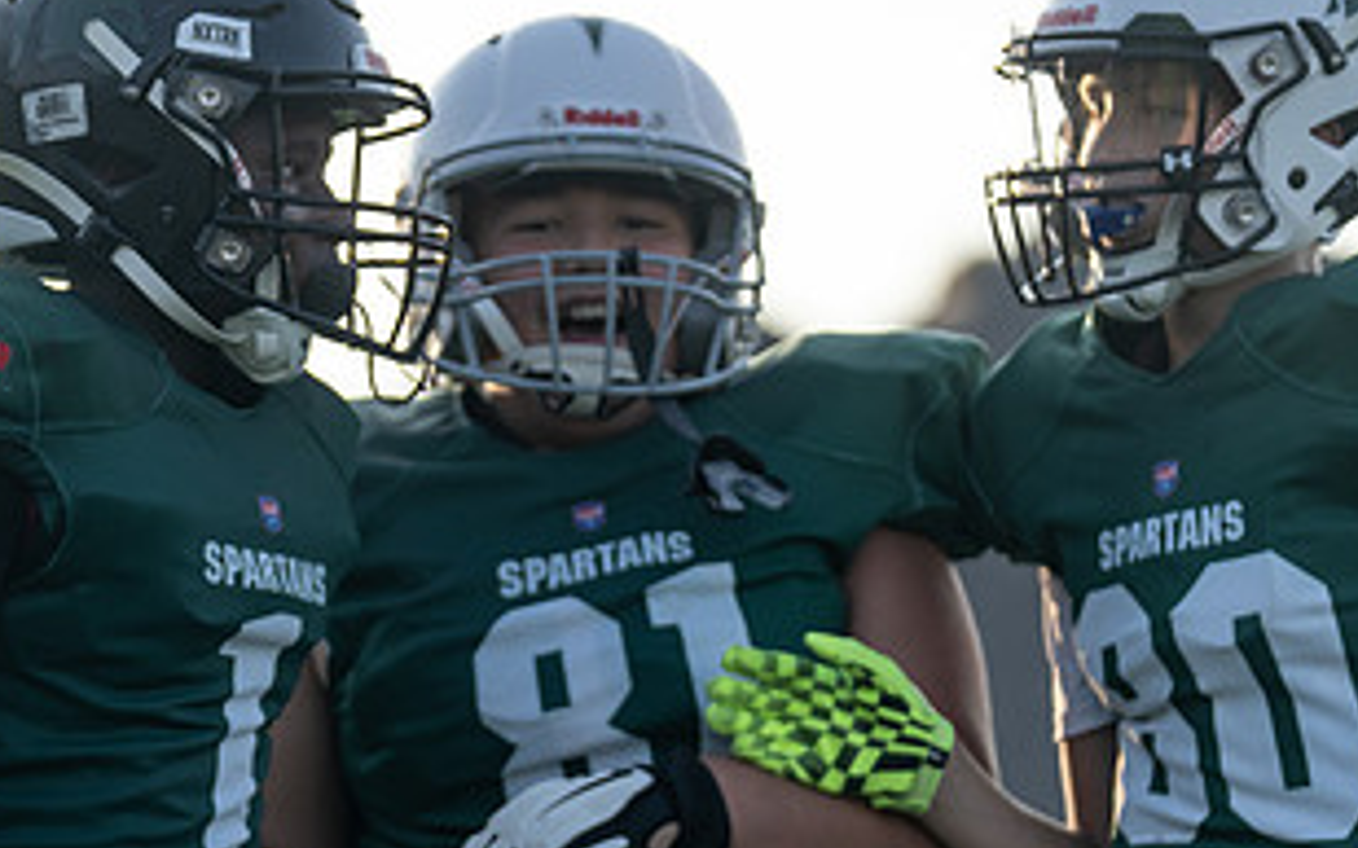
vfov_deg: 5.1
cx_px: 123
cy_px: 609
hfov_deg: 8.1
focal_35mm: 258
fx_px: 9547
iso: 160
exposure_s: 1/1000
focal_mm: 135
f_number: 2.8
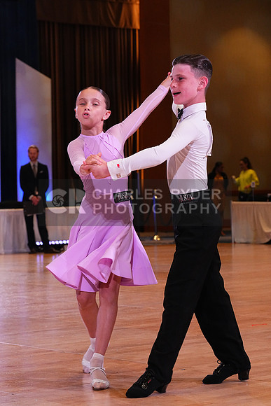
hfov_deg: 14.3
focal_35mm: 96
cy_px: 203
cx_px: 136
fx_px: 1083
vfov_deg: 21.2
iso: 5000
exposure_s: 1/320
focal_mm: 96
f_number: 8
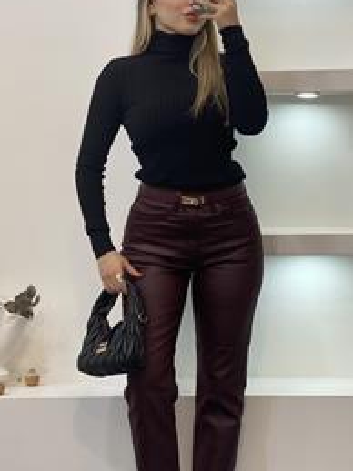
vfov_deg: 23.6
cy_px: 266
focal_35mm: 83
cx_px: 180
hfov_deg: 17.8
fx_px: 1129
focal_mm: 6
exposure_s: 1/100
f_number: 2
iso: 80
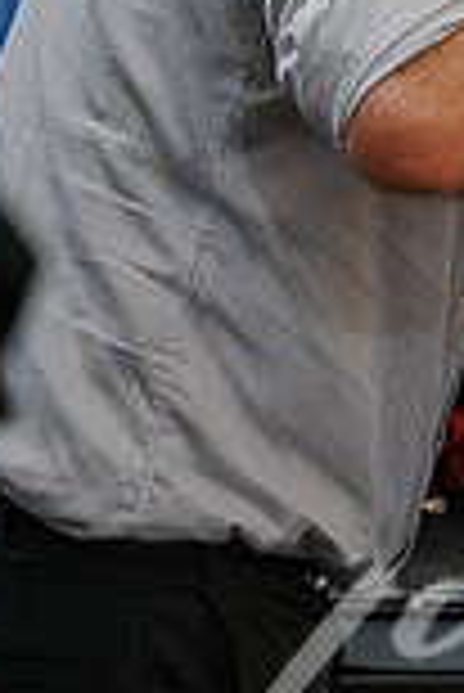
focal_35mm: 264
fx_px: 5092
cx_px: 1171
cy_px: 88
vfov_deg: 7.8
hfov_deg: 5.0
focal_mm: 70
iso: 7200
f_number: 3.5
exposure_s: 1/160
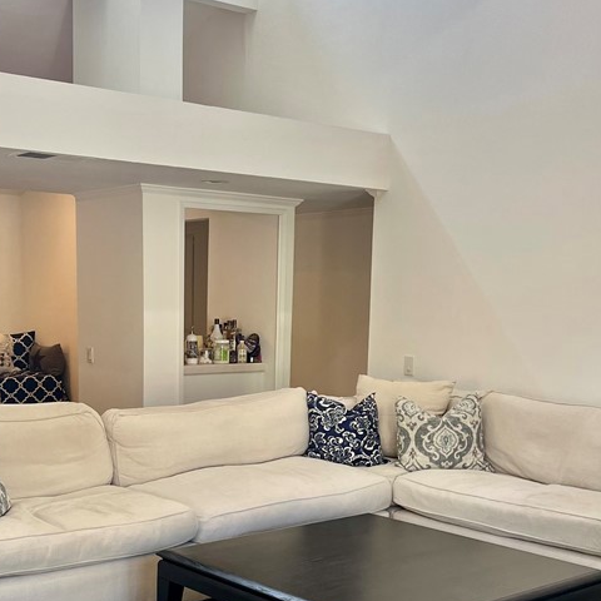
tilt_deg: -8.9
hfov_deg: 34.5
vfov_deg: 33.9
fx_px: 962
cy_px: 456
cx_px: 222
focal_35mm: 49
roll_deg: -1.3
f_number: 1.6
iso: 125
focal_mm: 5.1
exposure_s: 1/120
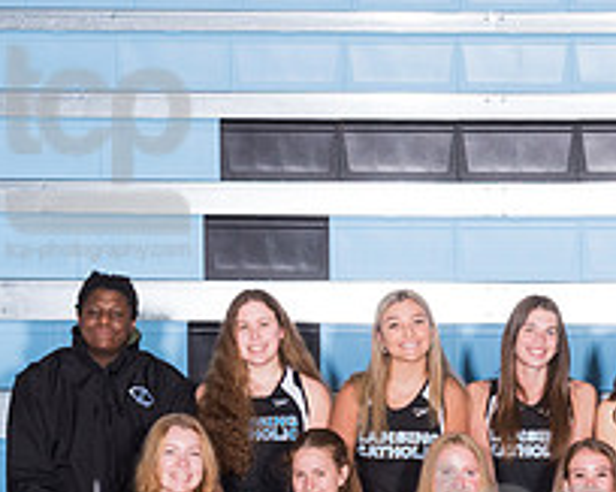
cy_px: 579
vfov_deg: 9.7
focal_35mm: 157
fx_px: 2861
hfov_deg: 12.2
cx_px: 528
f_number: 7.1
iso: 500
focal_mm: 52
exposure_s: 1/250
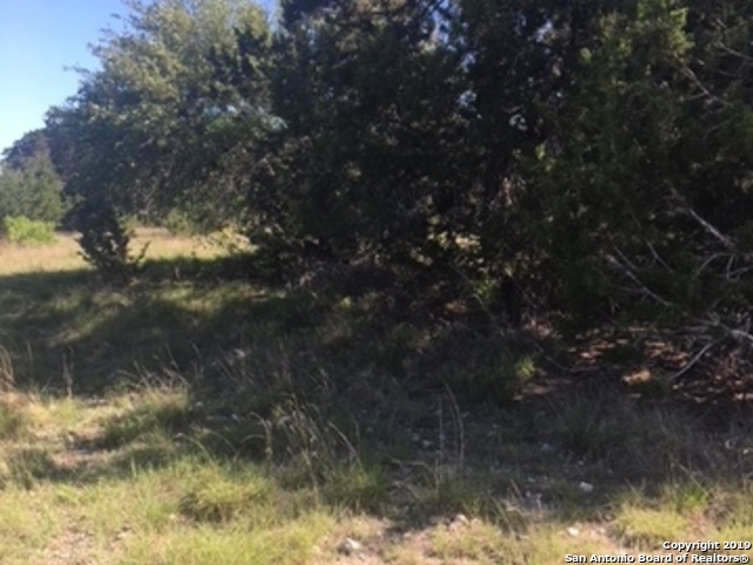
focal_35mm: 29
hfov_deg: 61.7
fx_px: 631
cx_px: 376
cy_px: 282
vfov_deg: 48.2
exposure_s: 1/478
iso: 25
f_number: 2.2
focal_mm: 4.15
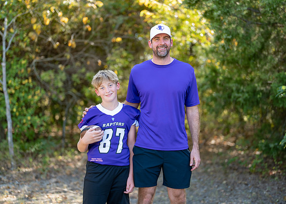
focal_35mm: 52
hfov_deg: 37.2
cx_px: 143
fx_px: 425
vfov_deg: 27.0
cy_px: 102
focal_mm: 50
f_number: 1.2
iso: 100
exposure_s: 1/1000
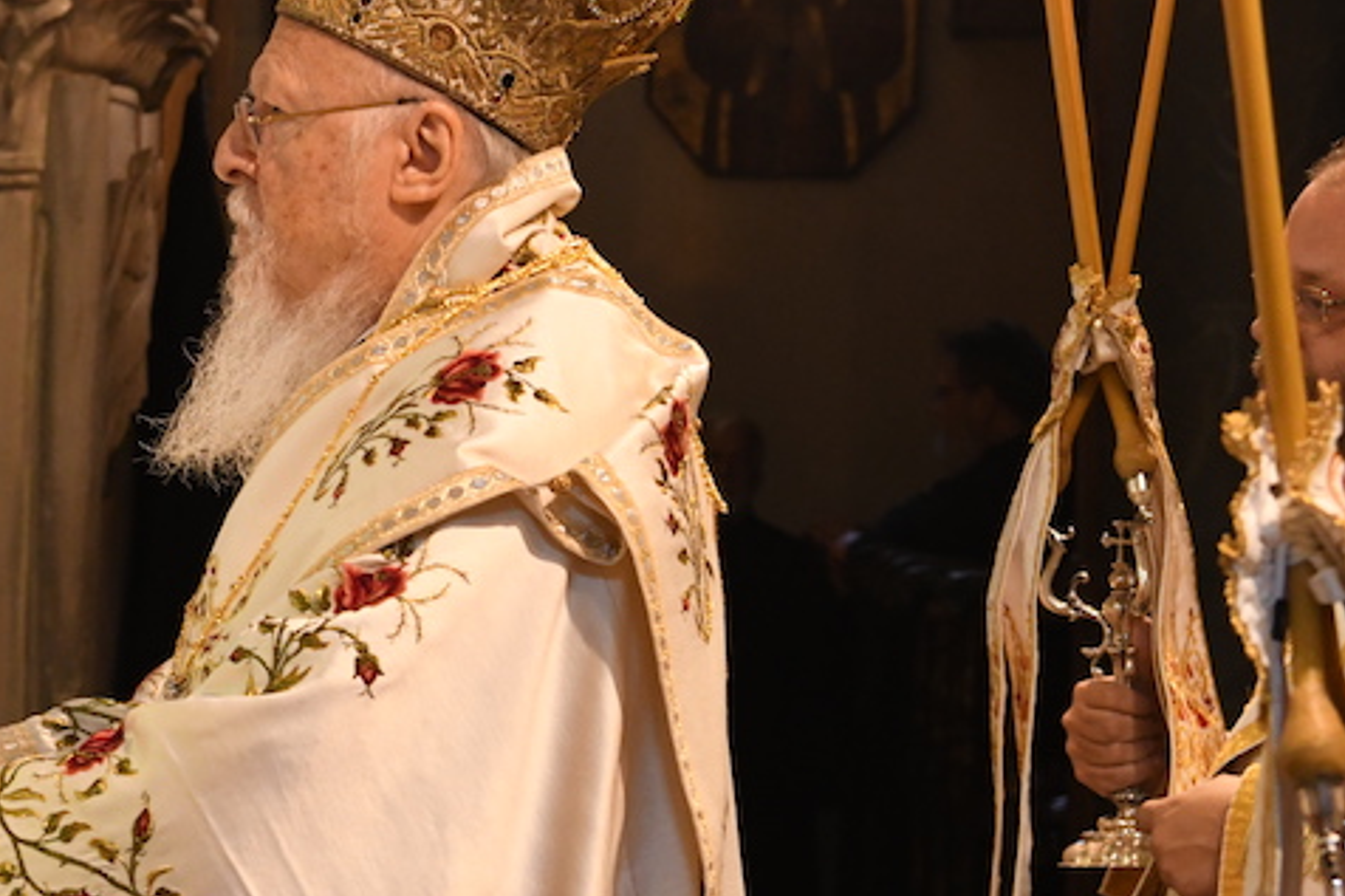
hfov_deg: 16.2
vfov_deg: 10.9
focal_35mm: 126
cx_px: 509
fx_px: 4706
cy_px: 317
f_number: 5.6
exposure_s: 1/60
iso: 3200
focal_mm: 50
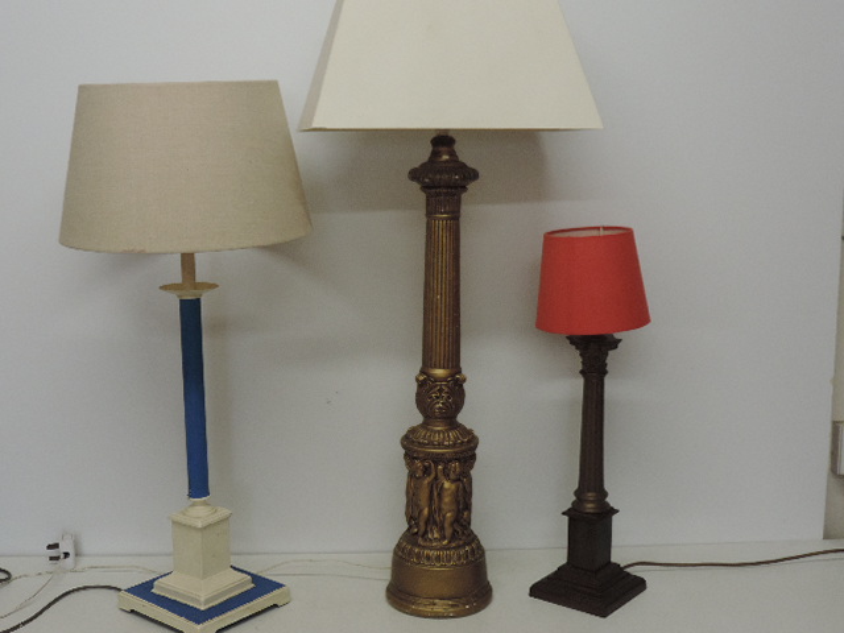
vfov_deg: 30.9
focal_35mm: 47
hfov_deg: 40.4
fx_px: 1146
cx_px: 422
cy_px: 316
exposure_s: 1/40
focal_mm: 8.3
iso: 400
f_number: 3.5
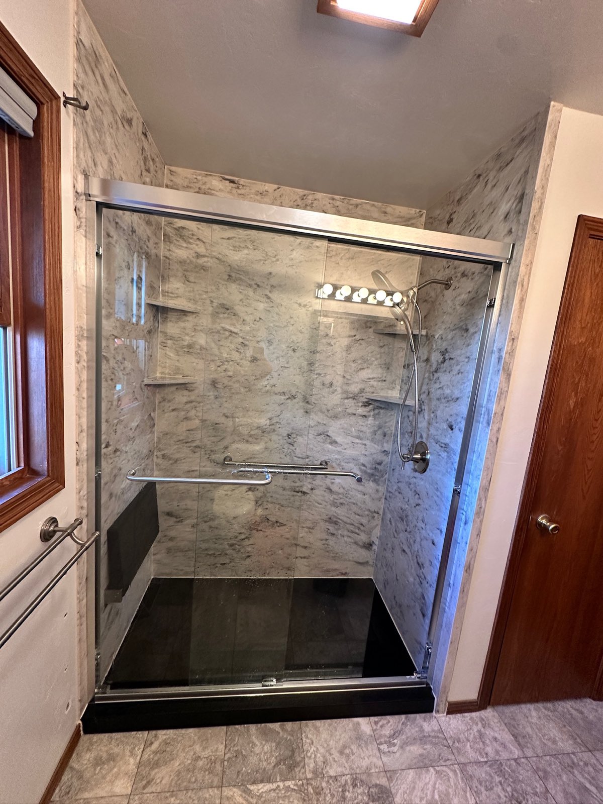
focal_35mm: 14
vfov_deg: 102.1
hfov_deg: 85.7
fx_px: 325
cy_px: 402
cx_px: 302
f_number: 2.2
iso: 200
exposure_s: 1/60
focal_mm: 2.22
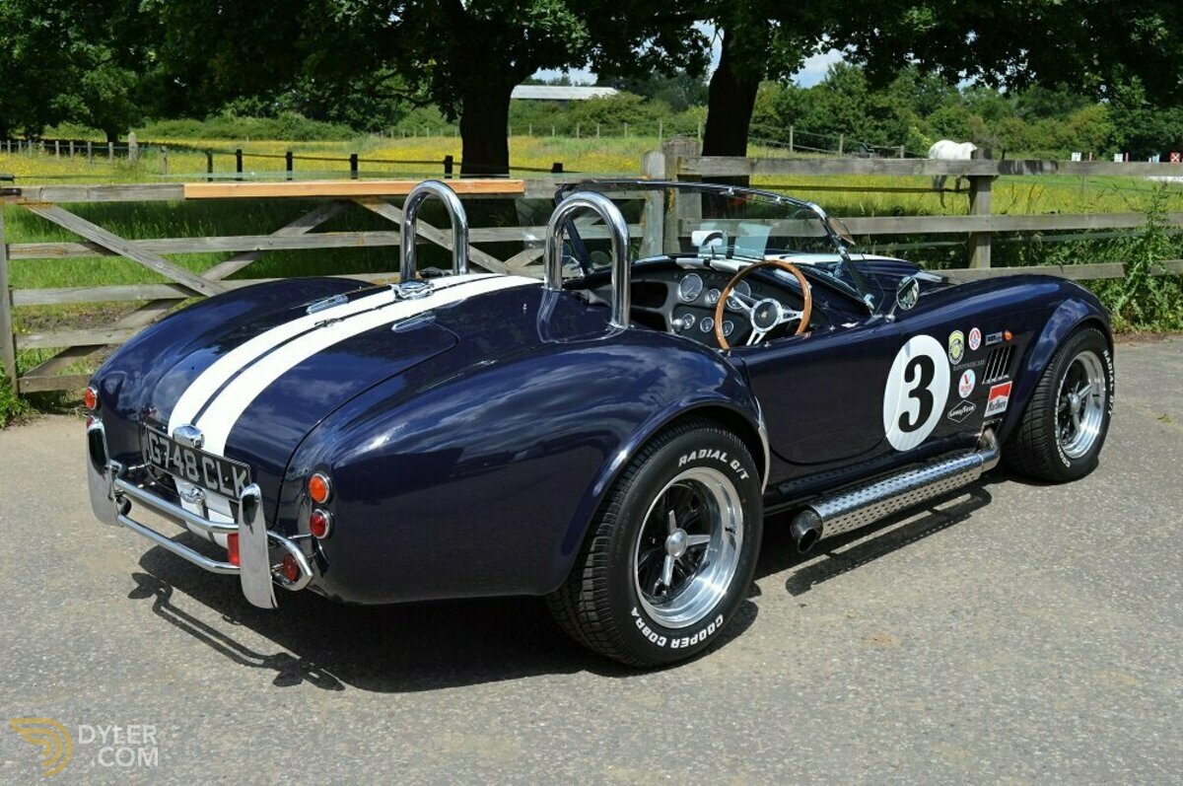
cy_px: 393
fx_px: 1231
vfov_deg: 35.4
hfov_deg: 51.3
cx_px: 592
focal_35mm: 38
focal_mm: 25
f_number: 8
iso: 100
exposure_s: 1/250
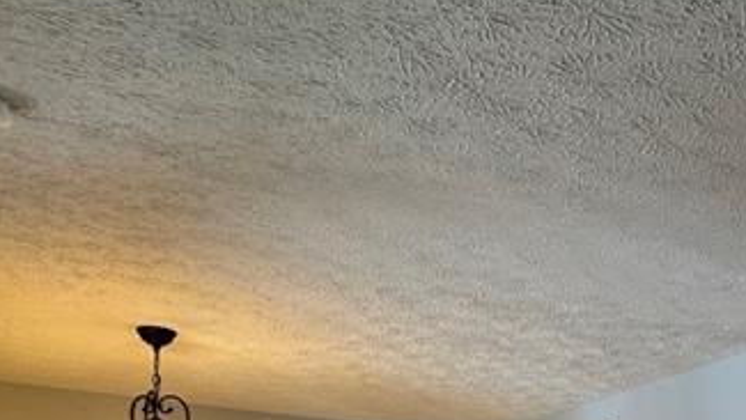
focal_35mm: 48
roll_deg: +0.9
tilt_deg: +0.4
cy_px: 594
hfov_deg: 38.9
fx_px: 950
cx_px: 712
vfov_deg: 21.6
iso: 250
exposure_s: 1/60
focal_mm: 2.22
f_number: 2.2
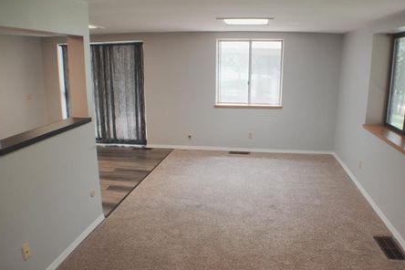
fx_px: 405
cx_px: 221
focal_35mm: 36
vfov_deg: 36.9
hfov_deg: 53.1
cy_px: 144
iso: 1000
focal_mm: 32
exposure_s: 1/125
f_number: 6.3
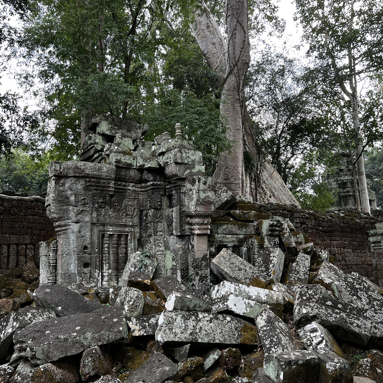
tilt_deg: +8.0
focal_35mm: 31
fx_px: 388
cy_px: 213
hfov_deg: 52.5
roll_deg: +1.4
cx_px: 190
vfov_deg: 52.4
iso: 50
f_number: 1.5
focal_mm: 5.7
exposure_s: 1/294
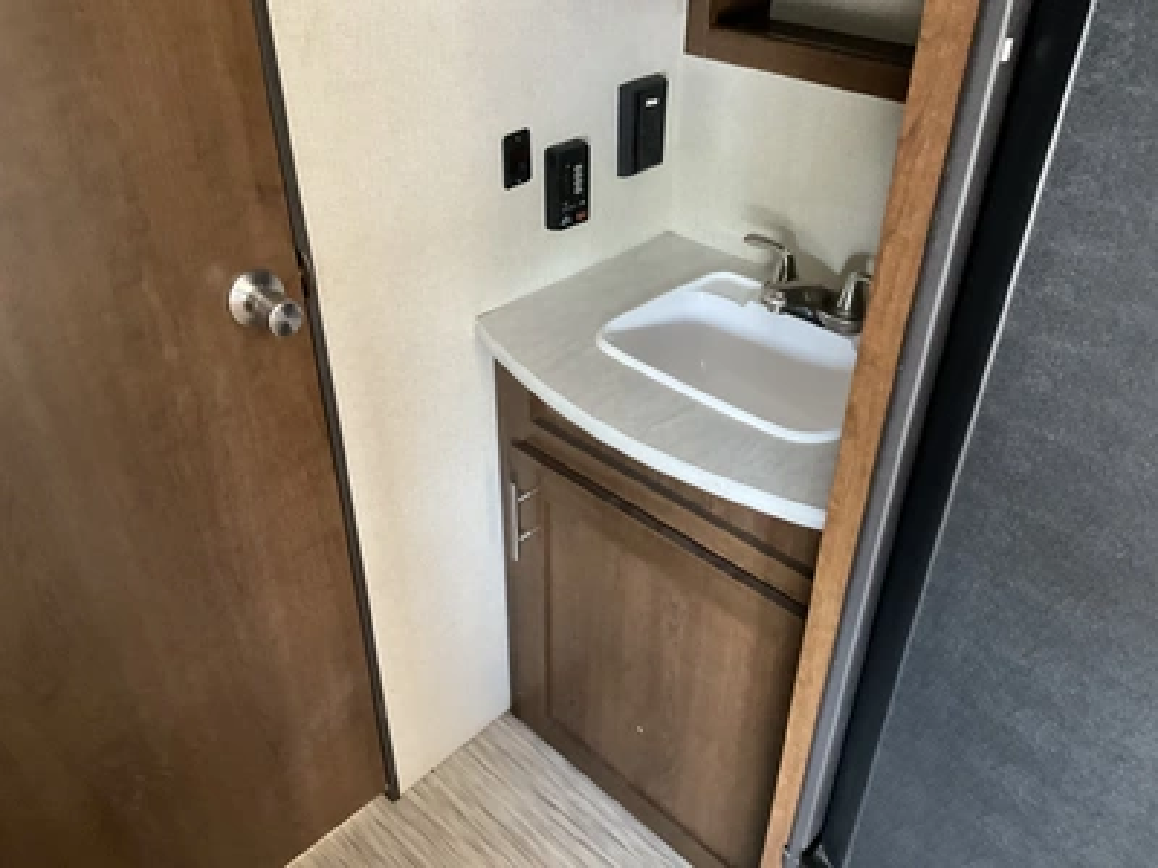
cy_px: 434
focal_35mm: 29
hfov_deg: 61.7
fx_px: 970
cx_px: 579
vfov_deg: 48.2
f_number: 1.8
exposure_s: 1/51
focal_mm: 3
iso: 320
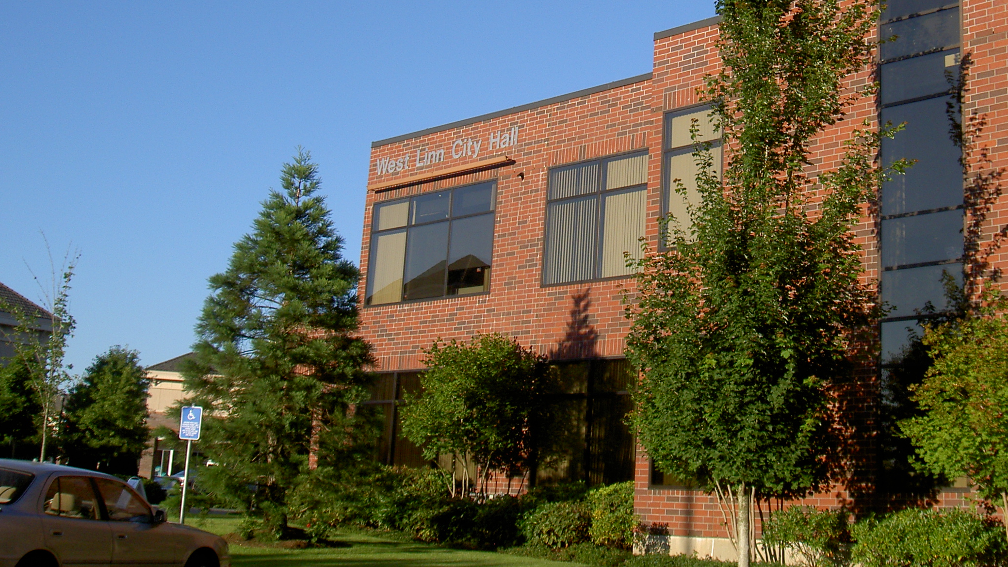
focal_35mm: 53
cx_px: 623
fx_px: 1417
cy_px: 98
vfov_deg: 22.3
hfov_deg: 38.9
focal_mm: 8
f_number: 4.7
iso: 100
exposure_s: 1/320
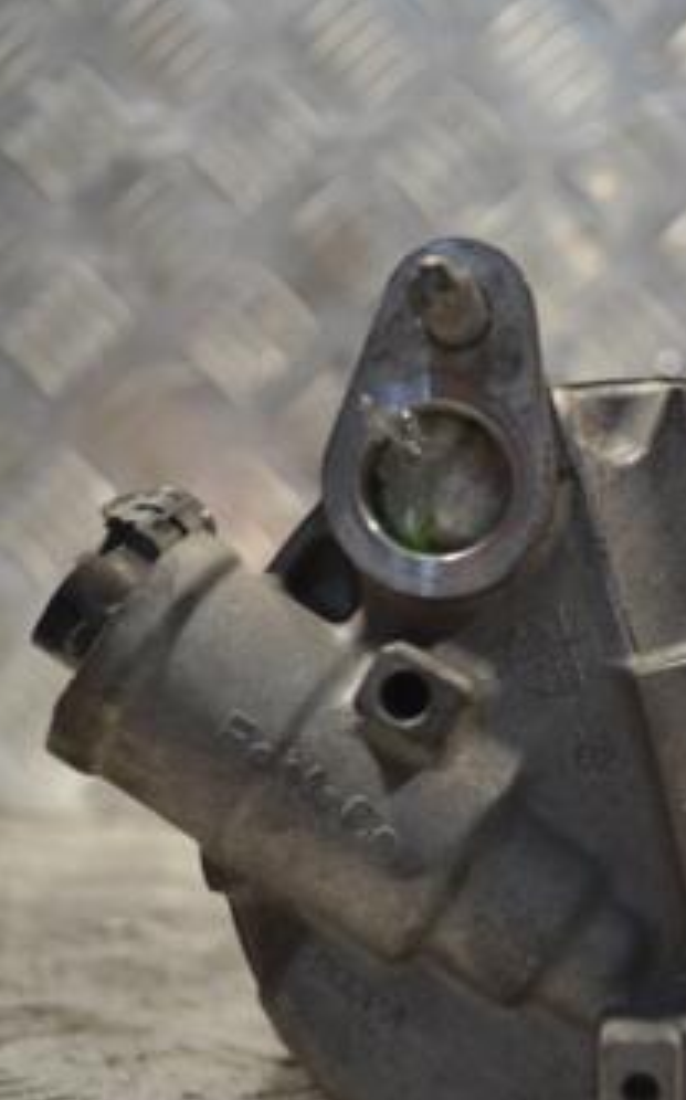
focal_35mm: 83
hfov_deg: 15.5
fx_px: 2487
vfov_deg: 24.9
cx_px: 620
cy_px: 653
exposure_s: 1/30
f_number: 4.5
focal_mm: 30
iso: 160
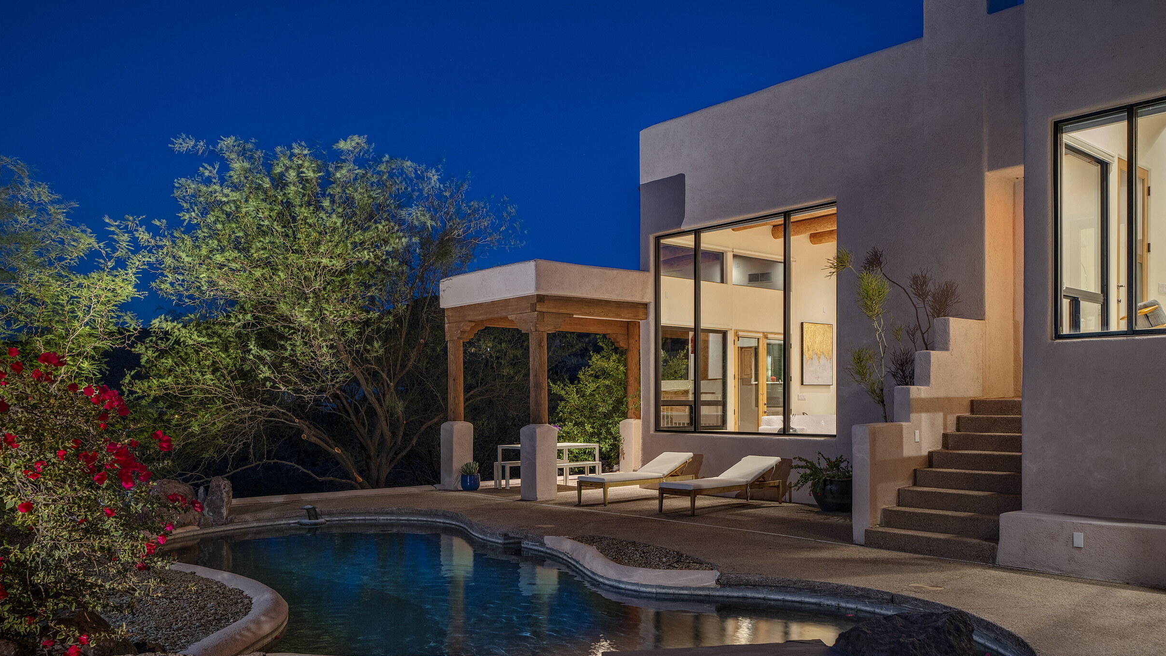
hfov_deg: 66.1
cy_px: 398
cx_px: 577
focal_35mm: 29
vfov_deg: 40.0
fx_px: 897
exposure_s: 5
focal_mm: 24
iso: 200
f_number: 5.6
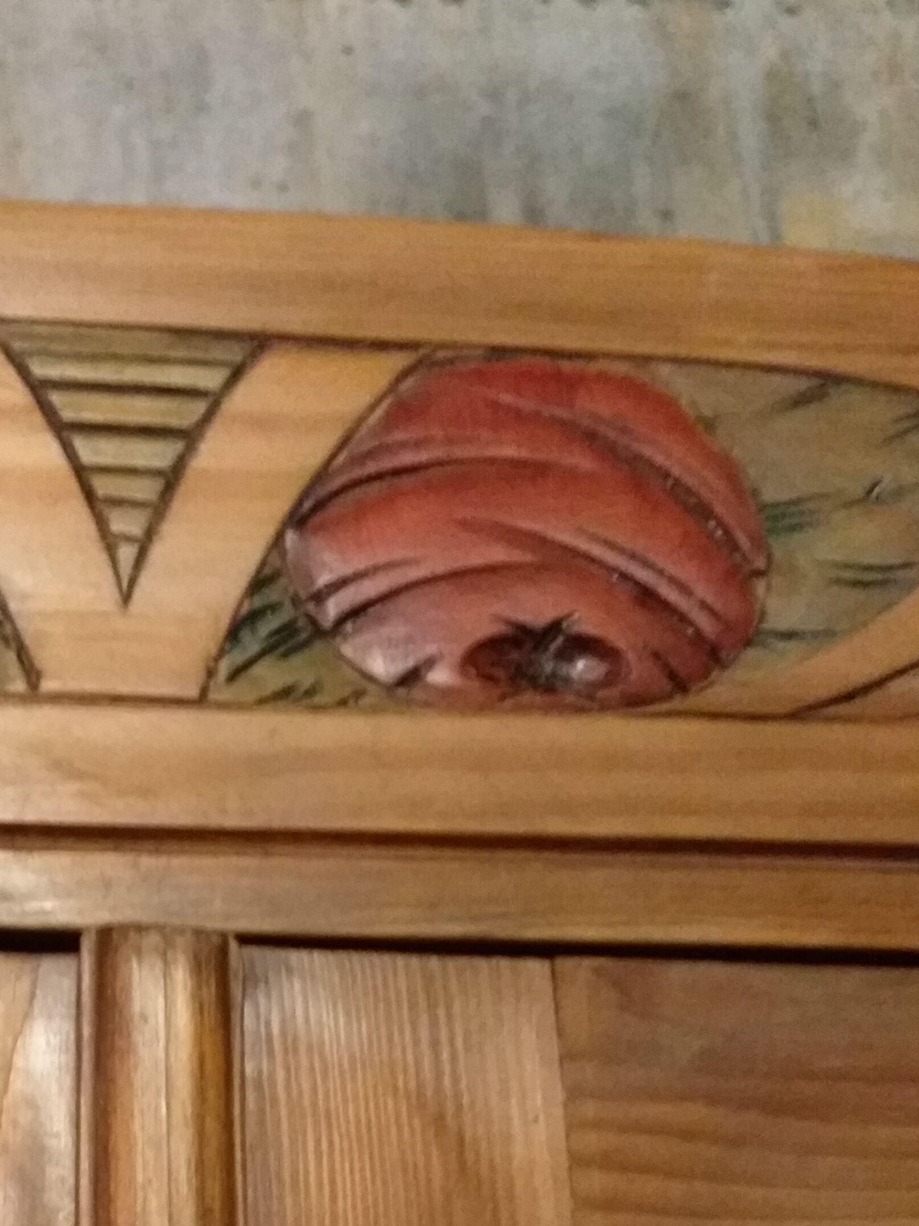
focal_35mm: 50
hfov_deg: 27.9
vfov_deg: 36.4
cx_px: 79
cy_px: 1043
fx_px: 1770
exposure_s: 1/17
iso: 640
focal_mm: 3.6
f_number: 1.9
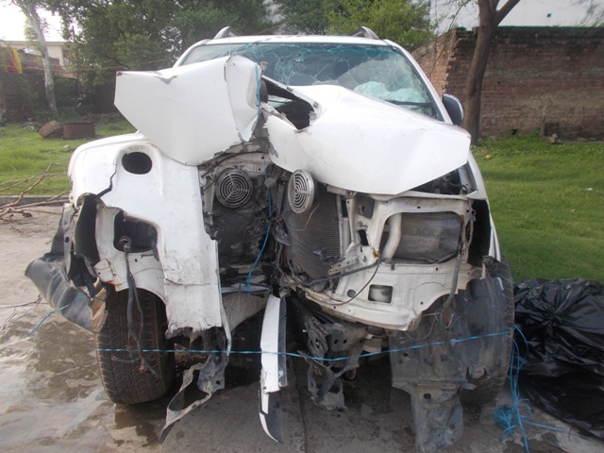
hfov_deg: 67.3
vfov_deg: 53.1
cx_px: 302
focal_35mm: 26
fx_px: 454
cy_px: 226
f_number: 3.2
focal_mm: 4.6
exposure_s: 1/320
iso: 80
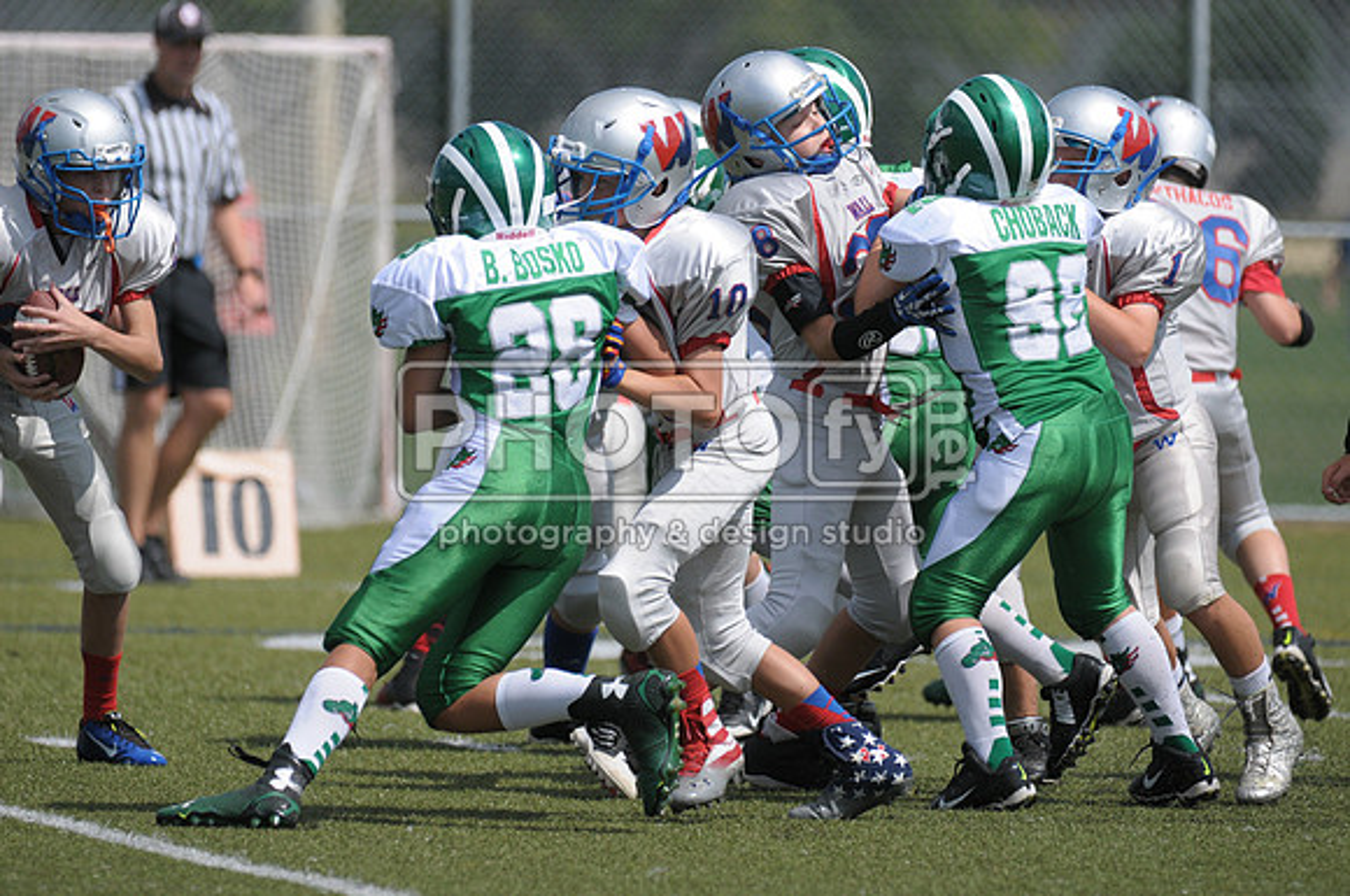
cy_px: 448
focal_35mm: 420
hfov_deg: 4.9
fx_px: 15728
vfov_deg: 3.3
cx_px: 675
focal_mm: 280
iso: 500
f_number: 4
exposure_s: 1/6400
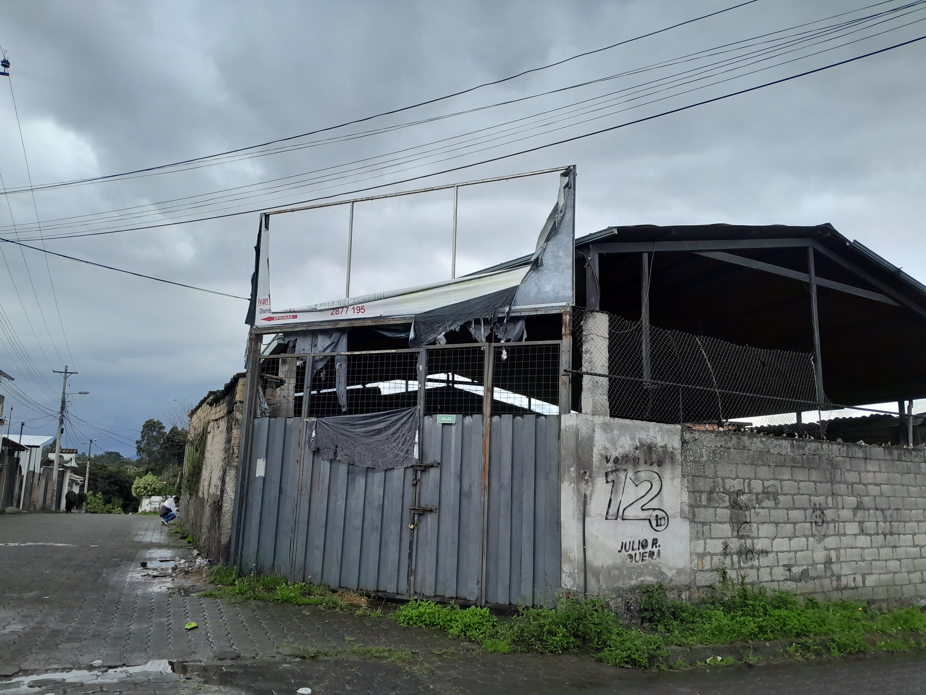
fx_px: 696
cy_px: 348
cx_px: 463
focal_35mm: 26
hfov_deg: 67.3
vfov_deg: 53.1
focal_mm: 3.98
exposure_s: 1/272
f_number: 1.8
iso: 40
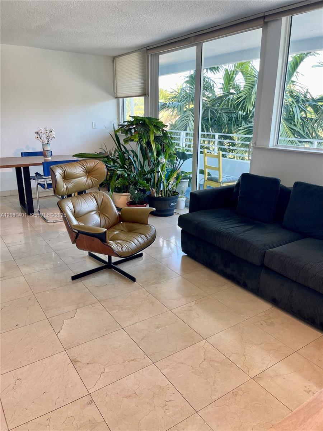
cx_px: 162
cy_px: 216
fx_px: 311
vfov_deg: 69.4
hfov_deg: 54.9
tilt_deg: -16.8
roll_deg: -0.4
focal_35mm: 25
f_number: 1.6
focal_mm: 5.1
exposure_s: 1/120
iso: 80
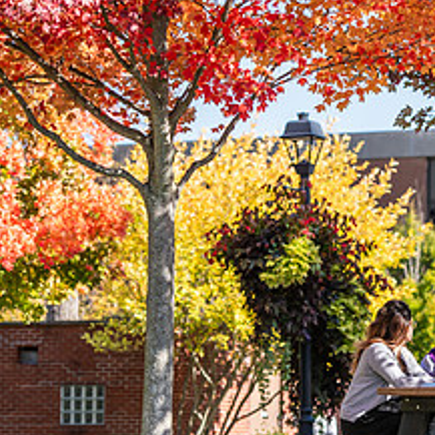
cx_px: 469
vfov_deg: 7.8
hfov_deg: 7.8
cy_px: 224
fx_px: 3170
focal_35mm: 223
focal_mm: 98
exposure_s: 1/500
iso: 160
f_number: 4
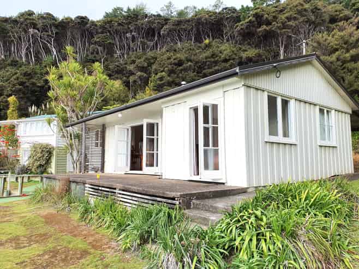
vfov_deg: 53.0
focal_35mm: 26
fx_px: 270
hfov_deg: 67.3
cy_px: 134
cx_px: 180
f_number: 2.4
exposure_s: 1/680
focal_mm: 4.3
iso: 50
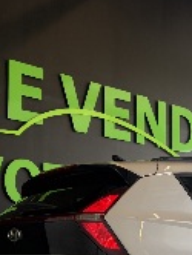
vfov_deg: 28.5
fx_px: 479
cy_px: 235
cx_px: 207
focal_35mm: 65
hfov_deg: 21.6
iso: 50
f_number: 1.6
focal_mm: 5.96
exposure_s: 1/161
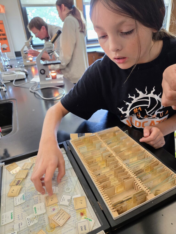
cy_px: 117
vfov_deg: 73.9
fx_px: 156
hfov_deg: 58.9
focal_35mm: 23
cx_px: 88
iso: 500
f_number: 1.8
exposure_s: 1/30
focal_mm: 5.4
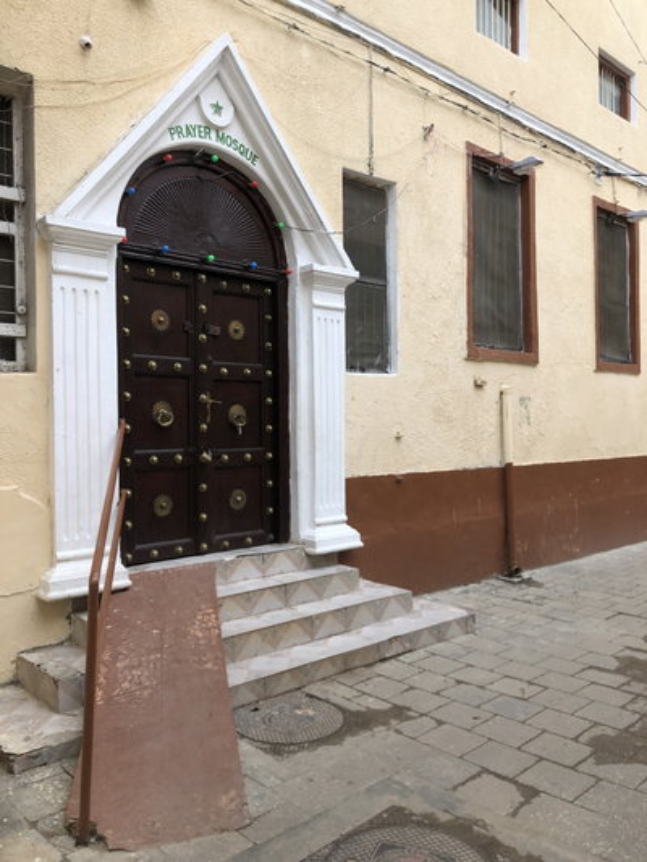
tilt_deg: +0.3
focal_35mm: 28
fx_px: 698
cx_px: 324
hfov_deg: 49.8
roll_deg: +1.2
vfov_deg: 63.4
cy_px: 431
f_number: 1.8
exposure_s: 1/727
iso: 20
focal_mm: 4
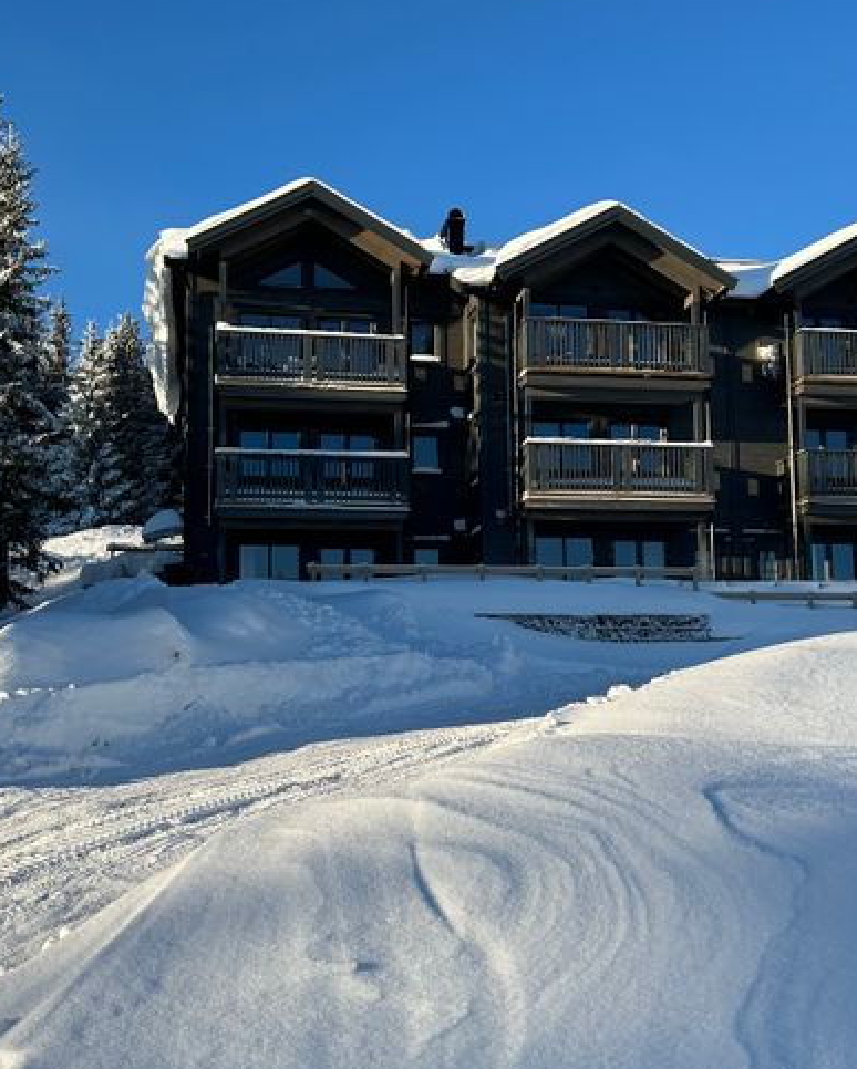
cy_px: 551
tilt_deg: +8.2
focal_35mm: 42
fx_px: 1330
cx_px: 465
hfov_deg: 35.7
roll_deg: +1.6
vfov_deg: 43.8
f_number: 1.5
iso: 50
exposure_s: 1/3165
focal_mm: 5.7
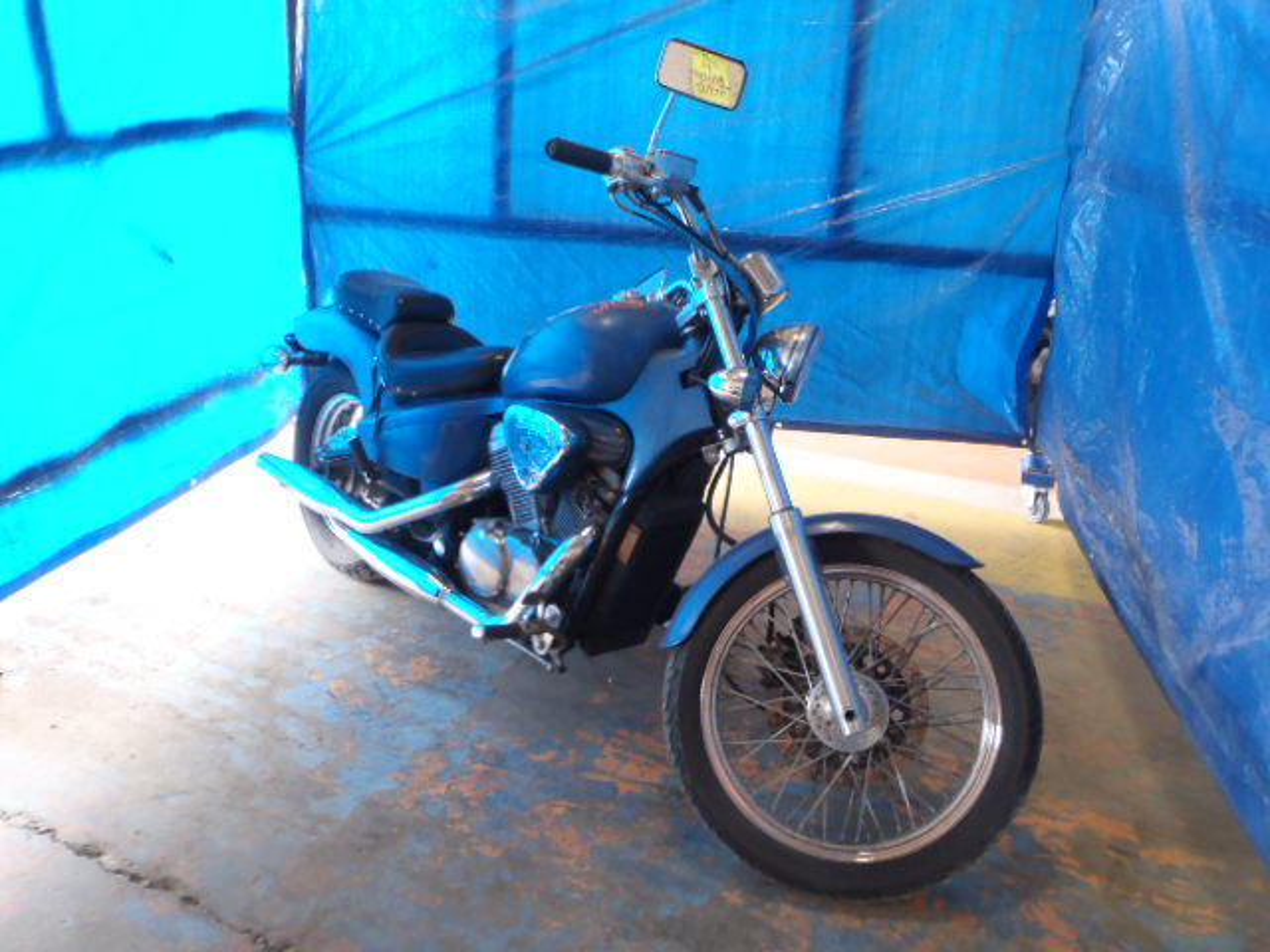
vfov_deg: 49.7
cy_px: 476
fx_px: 1027
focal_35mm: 28
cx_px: 635
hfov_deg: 63.4
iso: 200
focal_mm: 5
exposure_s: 1/15
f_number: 3.5
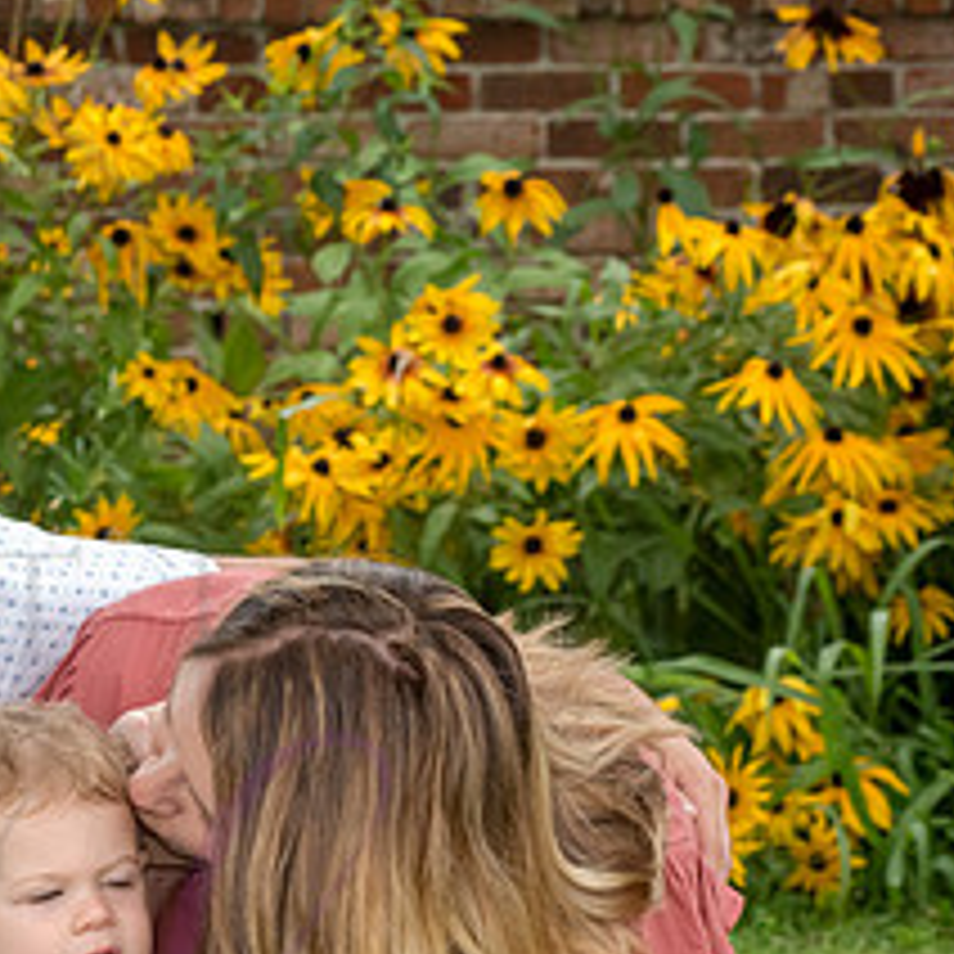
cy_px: 793
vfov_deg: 7.9
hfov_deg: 7.9
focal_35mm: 222
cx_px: 27
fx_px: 6922
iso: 500
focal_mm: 92
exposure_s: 1/320
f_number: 9
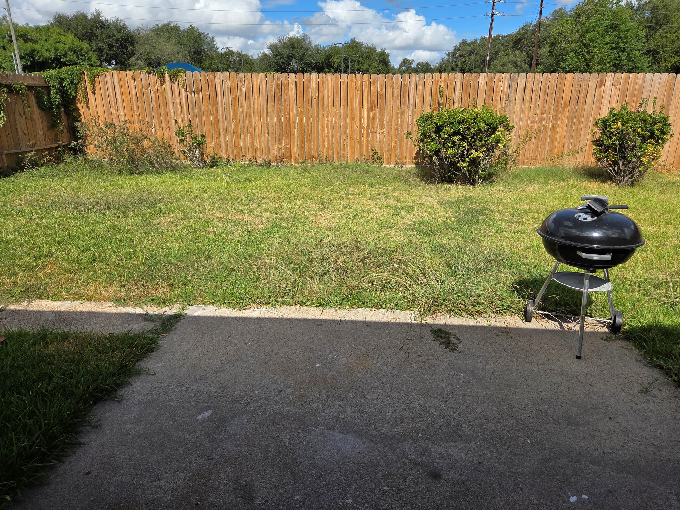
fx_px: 471
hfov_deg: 71.6
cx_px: 348
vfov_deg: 56.8
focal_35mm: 24
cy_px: 249
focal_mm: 5.4
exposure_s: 1/5545
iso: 80
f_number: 1.8
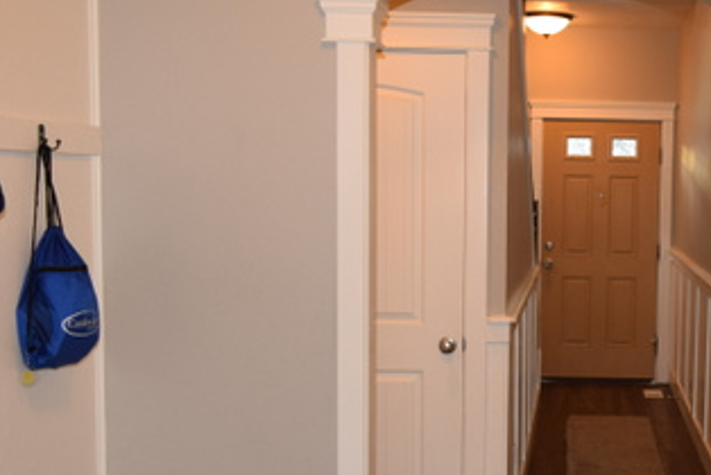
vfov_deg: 24.6
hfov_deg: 34.5
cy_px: 294
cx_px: 618
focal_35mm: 55
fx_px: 1087
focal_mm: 18
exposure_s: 1/80
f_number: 4.5
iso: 800
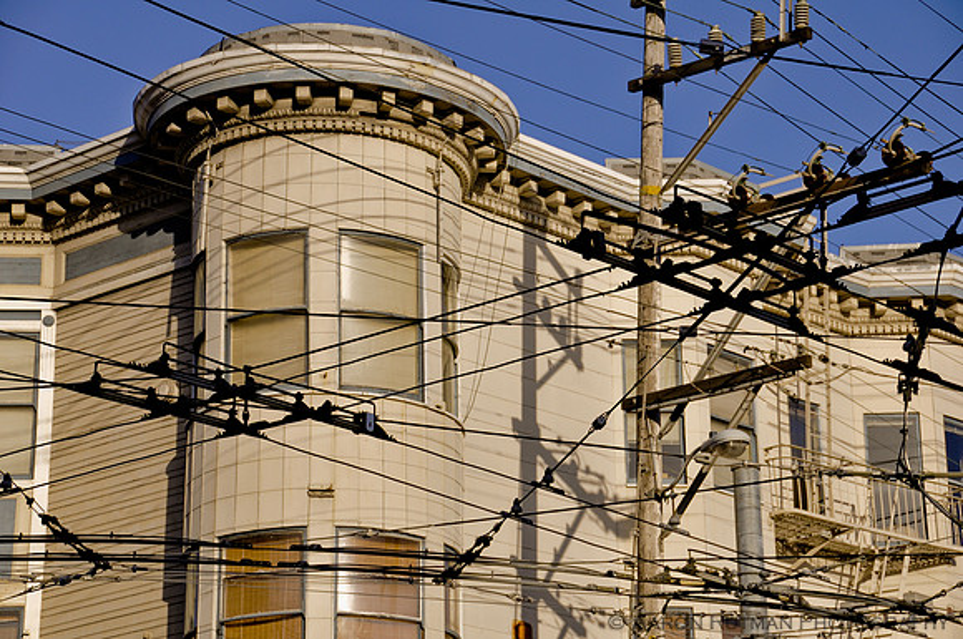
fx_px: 2484
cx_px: 482
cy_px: 320
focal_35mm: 93
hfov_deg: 21.9
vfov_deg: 14.7
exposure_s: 1/800
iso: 250
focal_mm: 62
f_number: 7.1
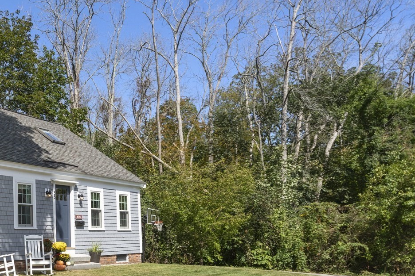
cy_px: 221
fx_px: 403
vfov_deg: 36.6
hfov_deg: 47.3
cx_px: 21
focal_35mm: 35
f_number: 7.1
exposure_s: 1/2000
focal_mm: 16
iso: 800
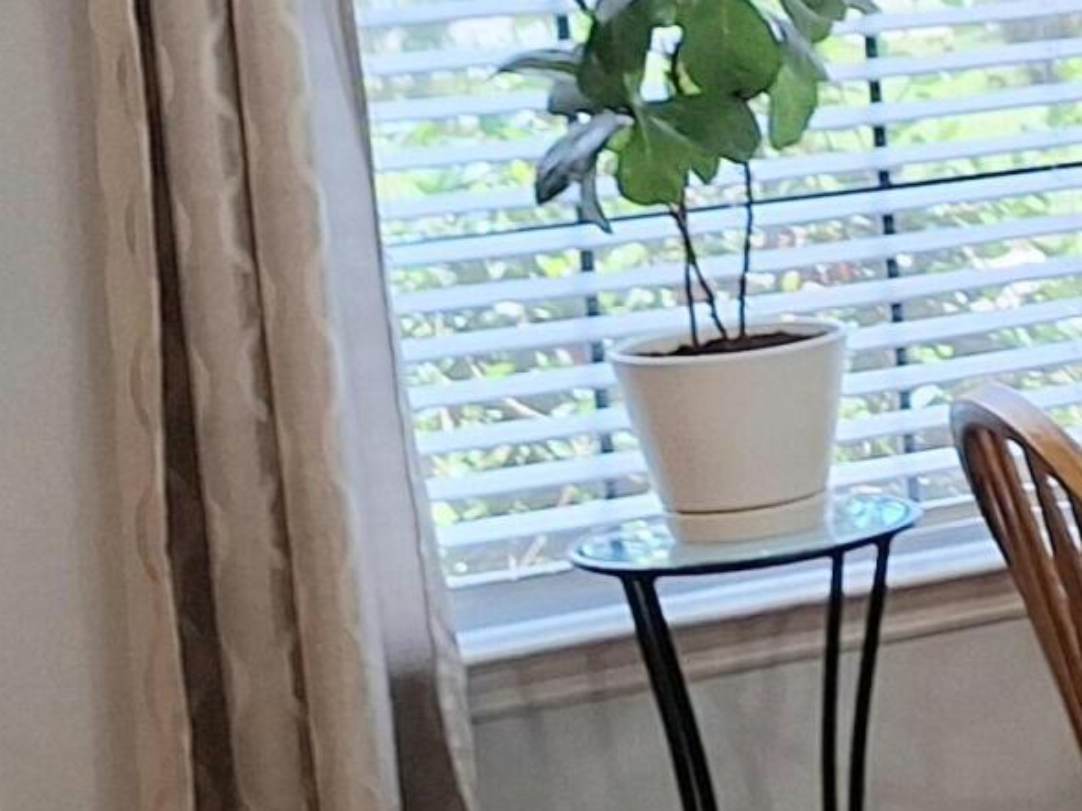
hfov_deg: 13.1
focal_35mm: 117
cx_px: 2533
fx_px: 3656
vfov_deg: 12.5
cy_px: 37
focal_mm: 5.54
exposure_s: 1/120
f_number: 1.8
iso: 80
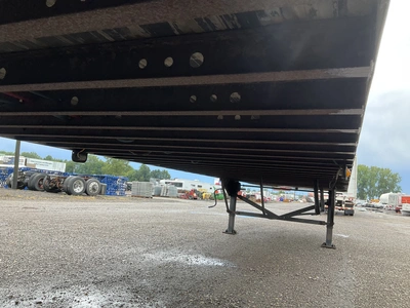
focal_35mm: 29
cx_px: 205
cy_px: 154
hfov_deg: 61.7
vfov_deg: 48.2
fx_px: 343
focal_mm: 3
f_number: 1.8
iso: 20
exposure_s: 1/141
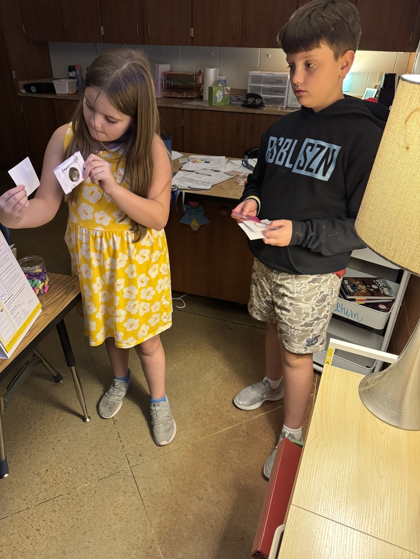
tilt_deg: -30.4
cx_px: 210
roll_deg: -1.6
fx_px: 388
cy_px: 280
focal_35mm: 24
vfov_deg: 71.6
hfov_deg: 56.8
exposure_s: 1/40
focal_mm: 6.76
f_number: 1.78
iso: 800
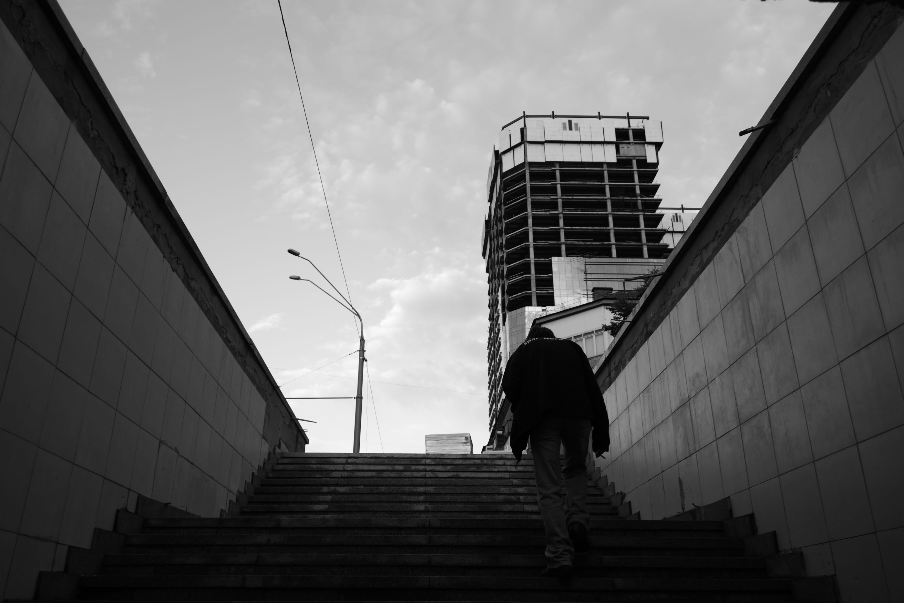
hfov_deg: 67.4
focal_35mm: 27
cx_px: 452
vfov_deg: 47.9
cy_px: 302
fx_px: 678
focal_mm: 18
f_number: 5
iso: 100
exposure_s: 1/100
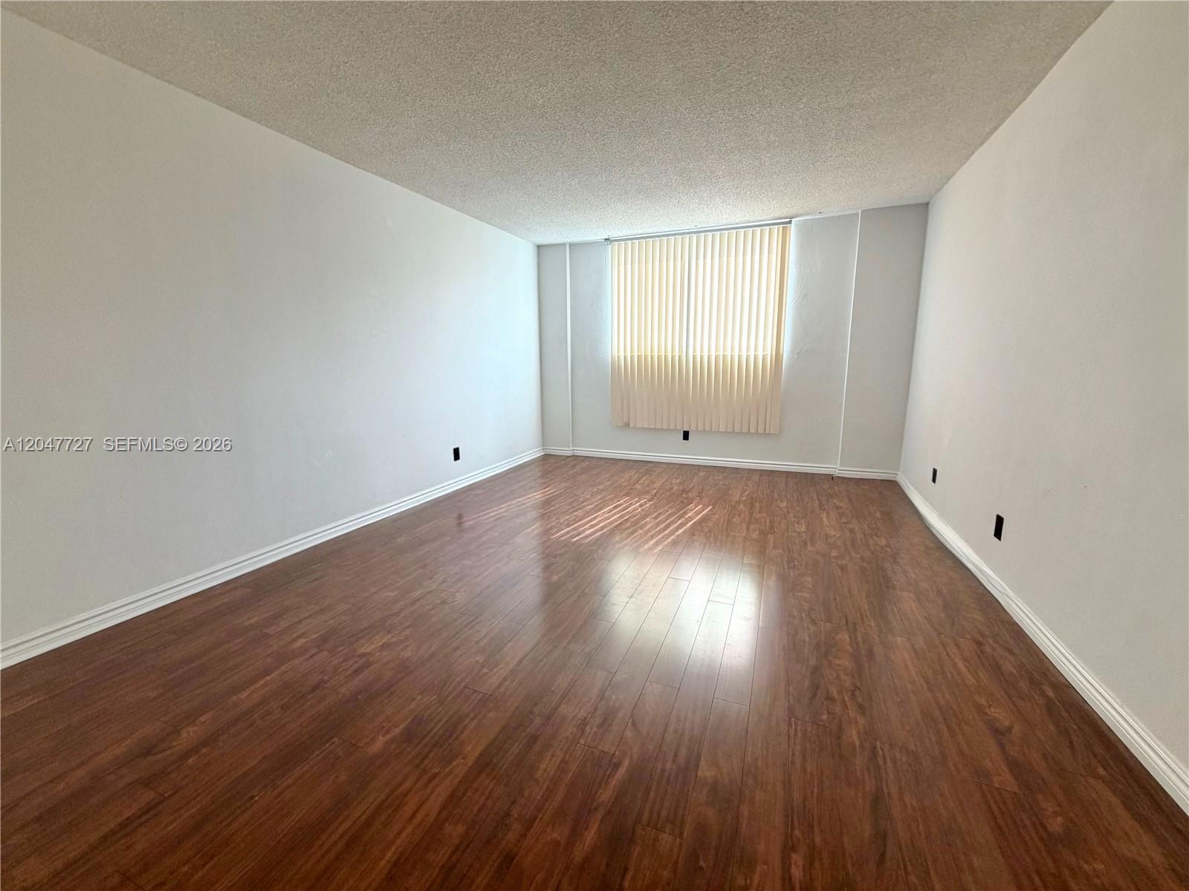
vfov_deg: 85.7
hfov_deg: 102.1
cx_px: 594
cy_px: 446
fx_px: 481
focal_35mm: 14
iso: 160
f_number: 2.2
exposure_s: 1/120
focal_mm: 2.22
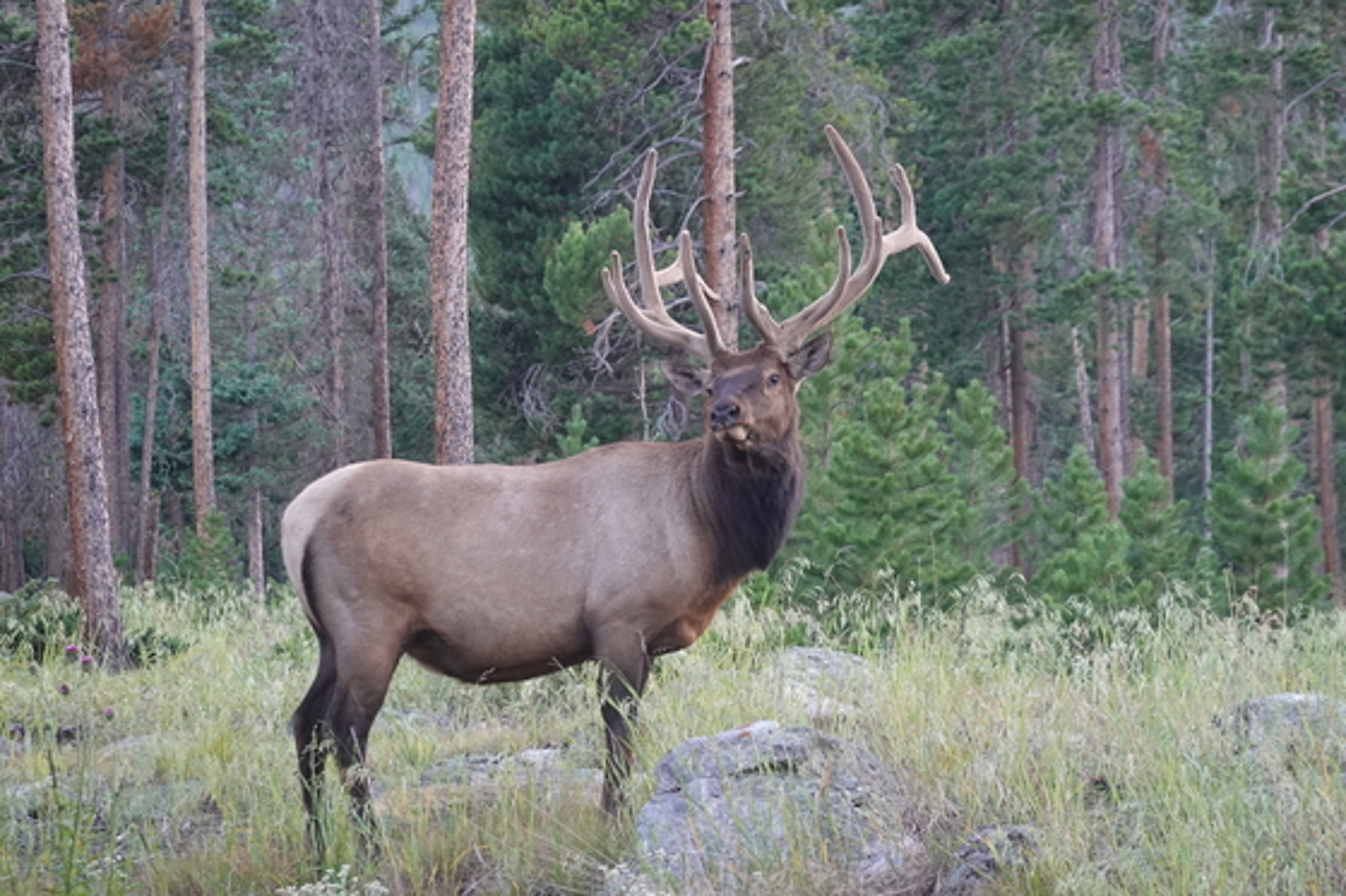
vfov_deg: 8.3
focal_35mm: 166
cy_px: 448
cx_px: 673
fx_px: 6204
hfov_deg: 12.4
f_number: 4.5
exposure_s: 1/80
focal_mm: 60.05
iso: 800
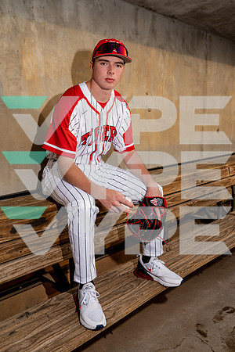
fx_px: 343
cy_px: 176
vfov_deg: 54.4
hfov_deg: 37.9
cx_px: 118
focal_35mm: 35
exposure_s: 1/250
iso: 125
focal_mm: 35
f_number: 5.6
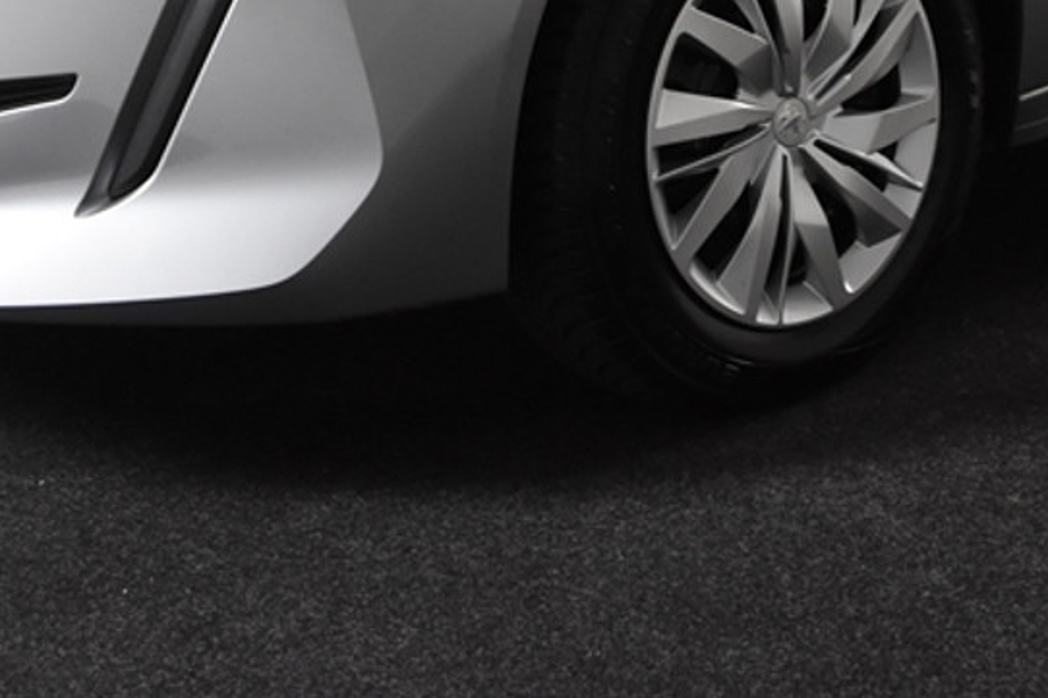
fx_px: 2706
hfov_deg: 21.8
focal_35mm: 93
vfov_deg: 14.1
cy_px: -202
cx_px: 702
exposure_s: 1/80
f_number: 4.5
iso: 1600
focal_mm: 24
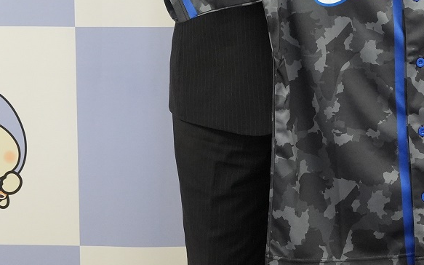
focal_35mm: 147
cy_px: -131
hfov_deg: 14.1
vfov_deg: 8.7
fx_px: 1698
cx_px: 378
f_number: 7.1
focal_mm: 48
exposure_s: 1/50
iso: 4000
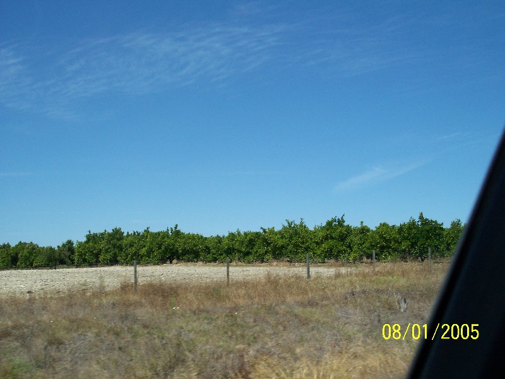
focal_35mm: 38
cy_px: 190
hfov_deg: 49.0
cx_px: 252
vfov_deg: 37.7
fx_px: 554
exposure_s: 1/700
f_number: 4.8
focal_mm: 8
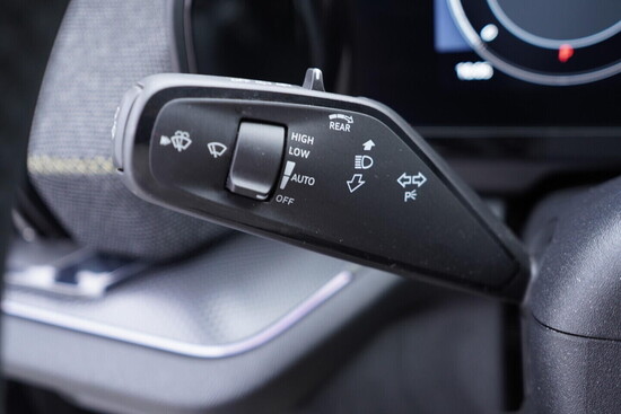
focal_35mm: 36
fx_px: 621
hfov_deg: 53.1
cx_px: 310
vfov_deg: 36.9
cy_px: 207
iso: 500
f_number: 2.8
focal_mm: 24
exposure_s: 1/40
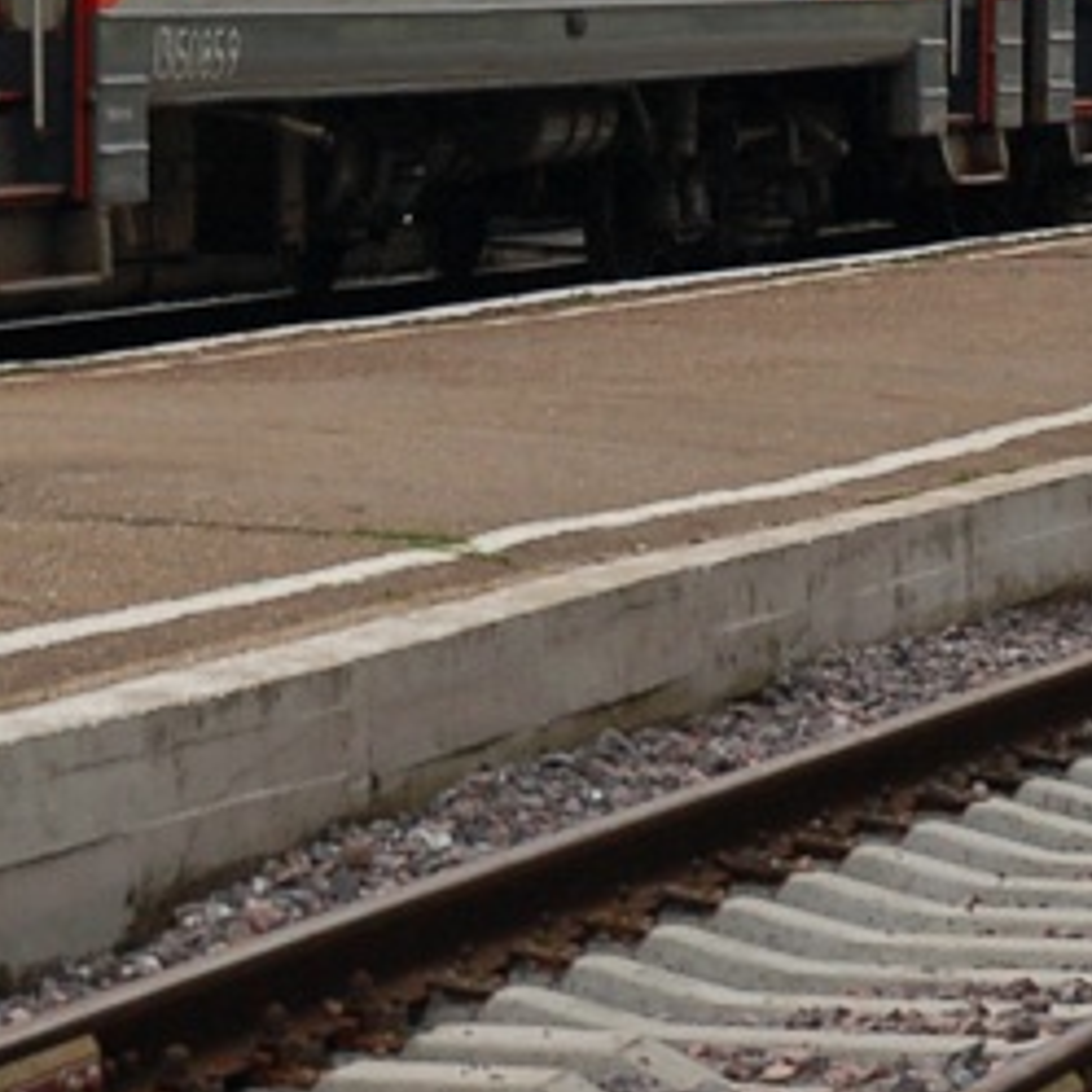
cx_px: 513
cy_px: -564
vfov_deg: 7.0
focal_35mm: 245
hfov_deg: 7.1
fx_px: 8744
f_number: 5.6
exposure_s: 1/125
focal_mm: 40
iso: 220
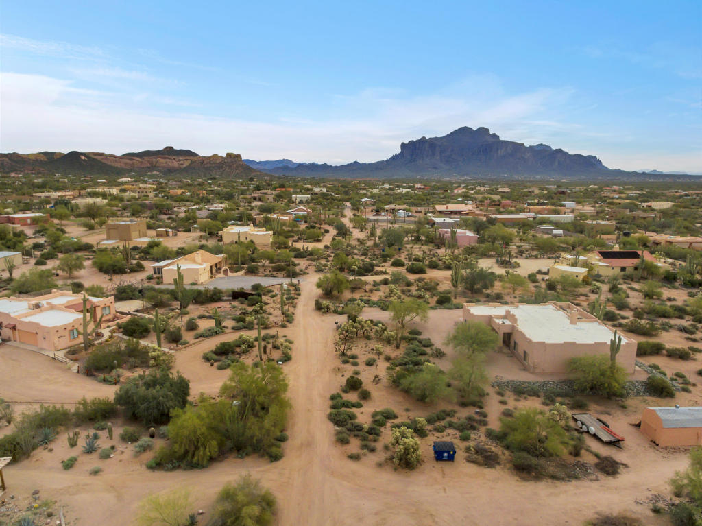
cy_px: 263
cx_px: 351
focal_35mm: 20
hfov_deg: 81.8
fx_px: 405
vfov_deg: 65.9
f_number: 2.8
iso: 100
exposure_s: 1/1500
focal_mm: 3.61
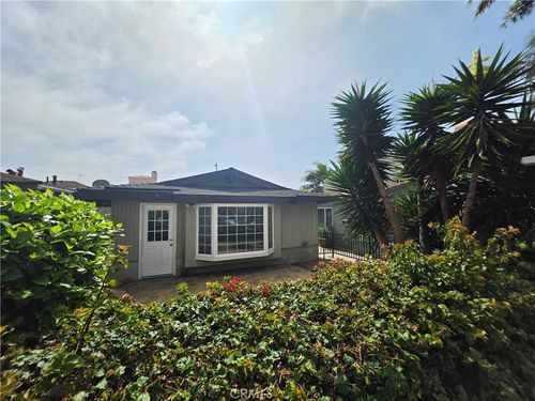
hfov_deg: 106.2
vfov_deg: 89.9
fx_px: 201
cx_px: 268
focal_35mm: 13
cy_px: 200
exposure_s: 1/7586
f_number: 1.9
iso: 32
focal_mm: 2.2
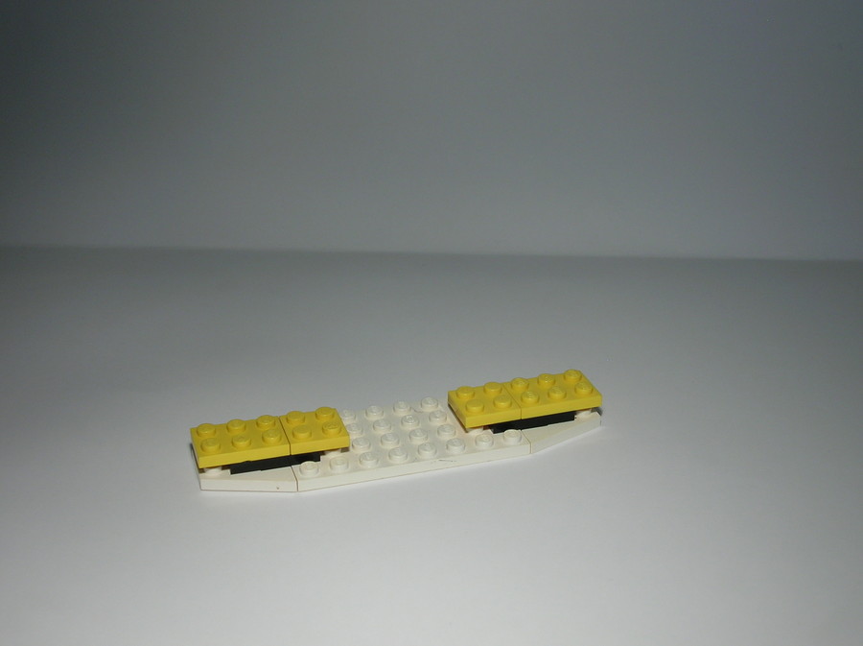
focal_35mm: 50
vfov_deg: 29.1
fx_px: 1245
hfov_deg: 38.2
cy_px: 323
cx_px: 432
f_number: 3.3
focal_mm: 8.4
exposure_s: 1/46.8
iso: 50
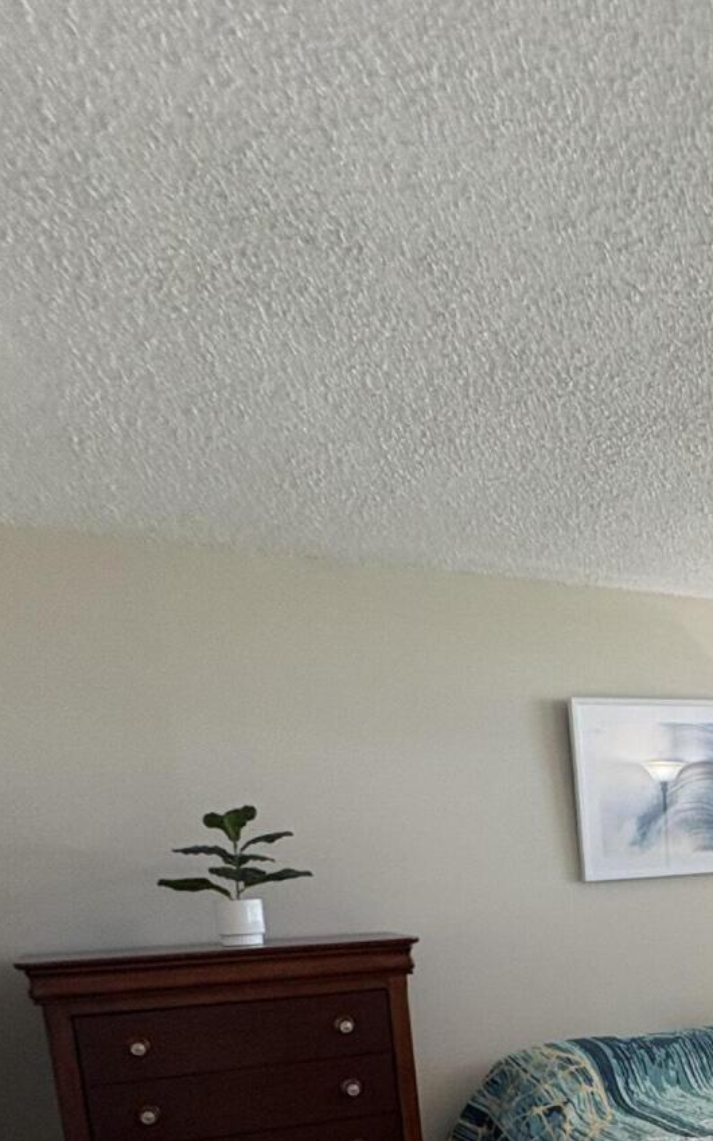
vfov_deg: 47.9
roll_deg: +1.9
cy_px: 1084
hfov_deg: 32.4
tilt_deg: -9.9
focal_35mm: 35
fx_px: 1088
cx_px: 765
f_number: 2.2
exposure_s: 1/60
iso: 160
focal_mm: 2.22
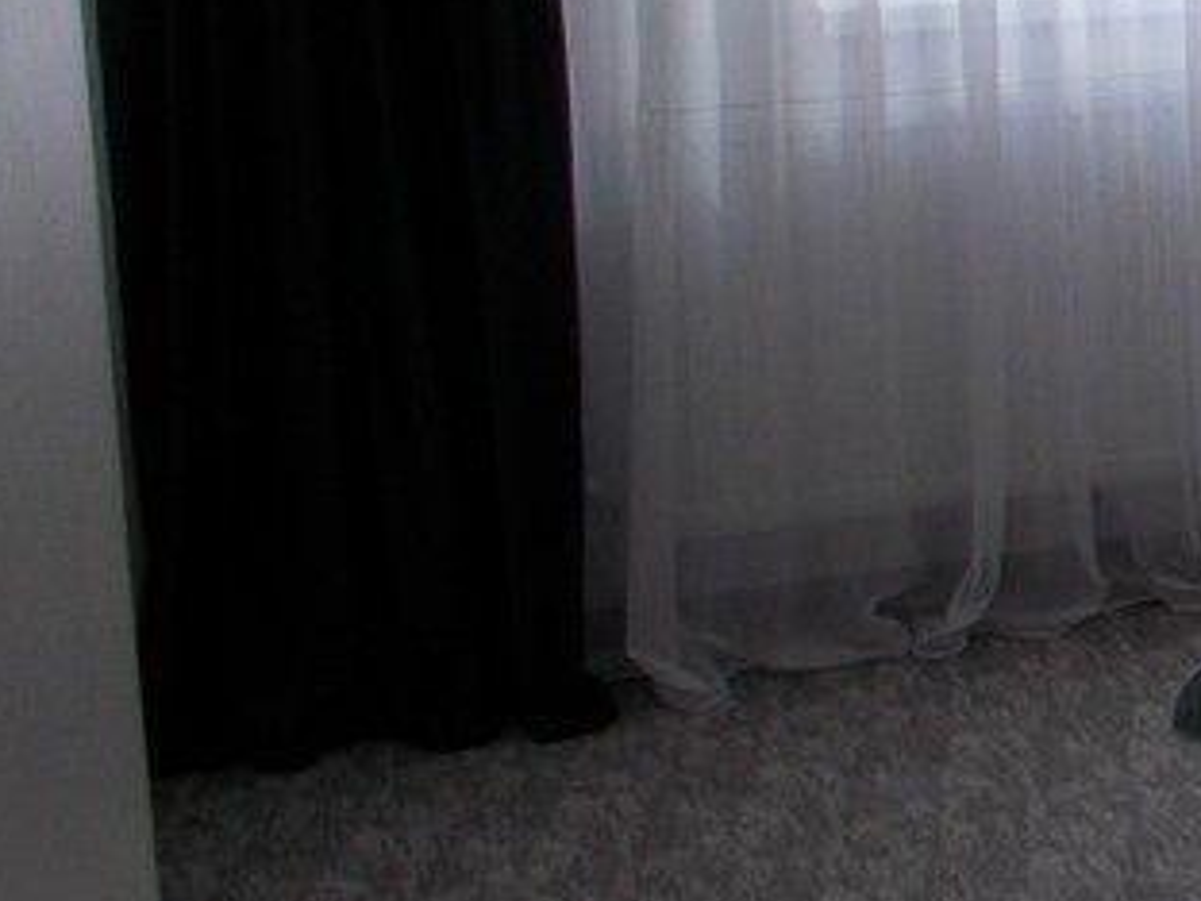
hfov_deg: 16.9
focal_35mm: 100
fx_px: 3469
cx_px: 2040
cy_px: 46
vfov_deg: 14.6
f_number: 3.2
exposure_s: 1/60
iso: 80
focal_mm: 4.6
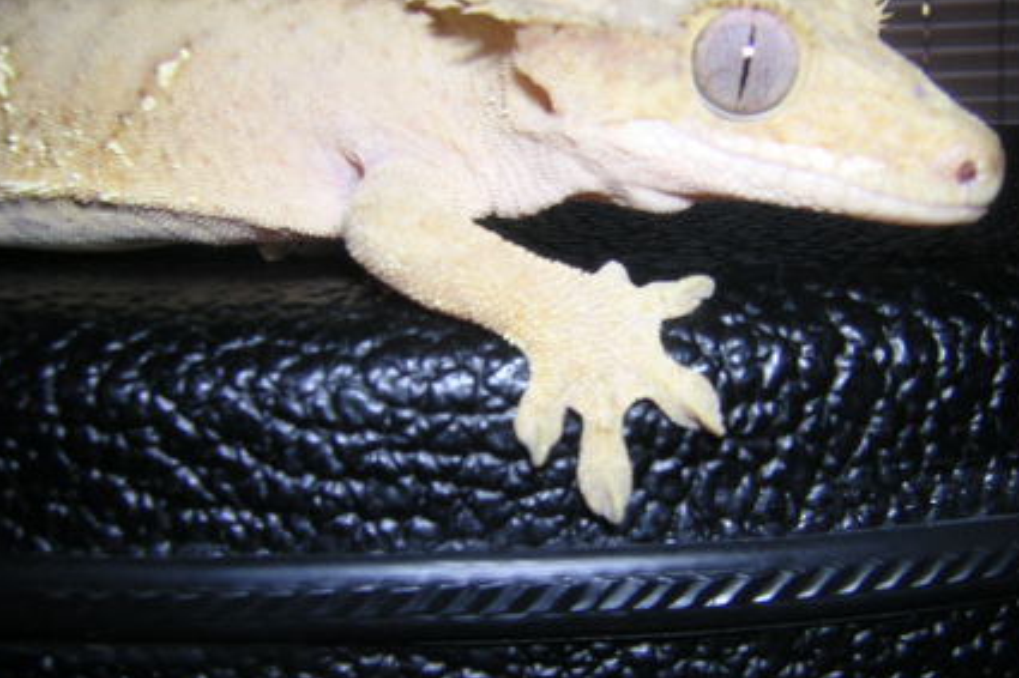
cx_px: 620
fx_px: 1330
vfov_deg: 28.6
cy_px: 340
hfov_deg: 41.7
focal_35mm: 47
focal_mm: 4.7
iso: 100
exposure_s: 1/60.1
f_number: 5.2
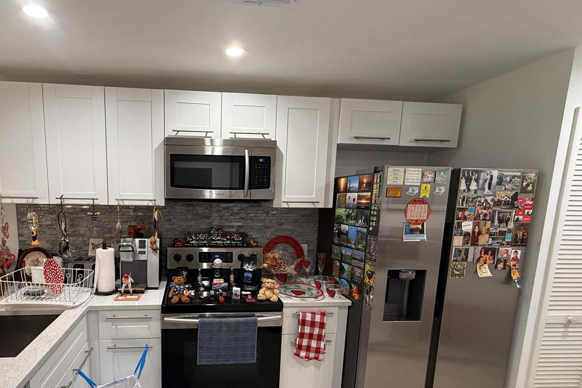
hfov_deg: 85.1
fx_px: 307
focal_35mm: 19
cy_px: 238
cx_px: 216
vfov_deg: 63.8
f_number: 2.2
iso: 320
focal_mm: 2.22
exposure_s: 1/120
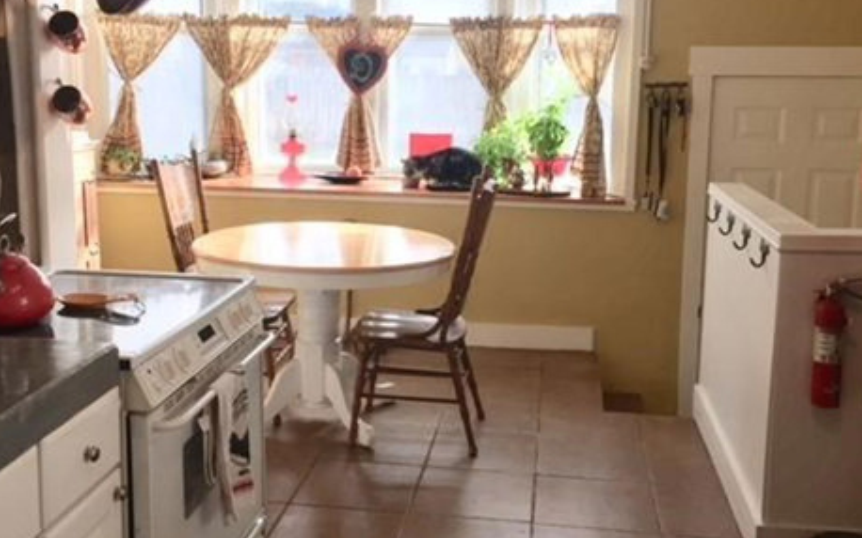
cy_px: 228
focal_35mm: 43
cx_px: 420
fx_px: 1010
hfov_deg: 46.2
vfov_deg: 29.8
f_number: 2.2
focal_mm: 4.15
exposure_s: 1/120
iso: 50
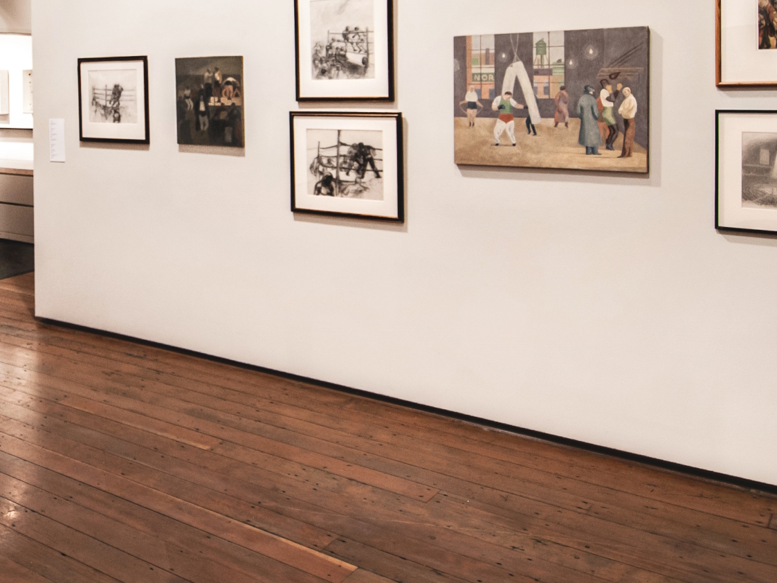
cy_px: 93
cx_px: 102
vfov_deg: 36.9
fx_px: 830
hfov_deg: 46.1
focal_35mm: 37
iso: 400
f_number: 5.6
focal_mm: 12
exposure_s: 1/10
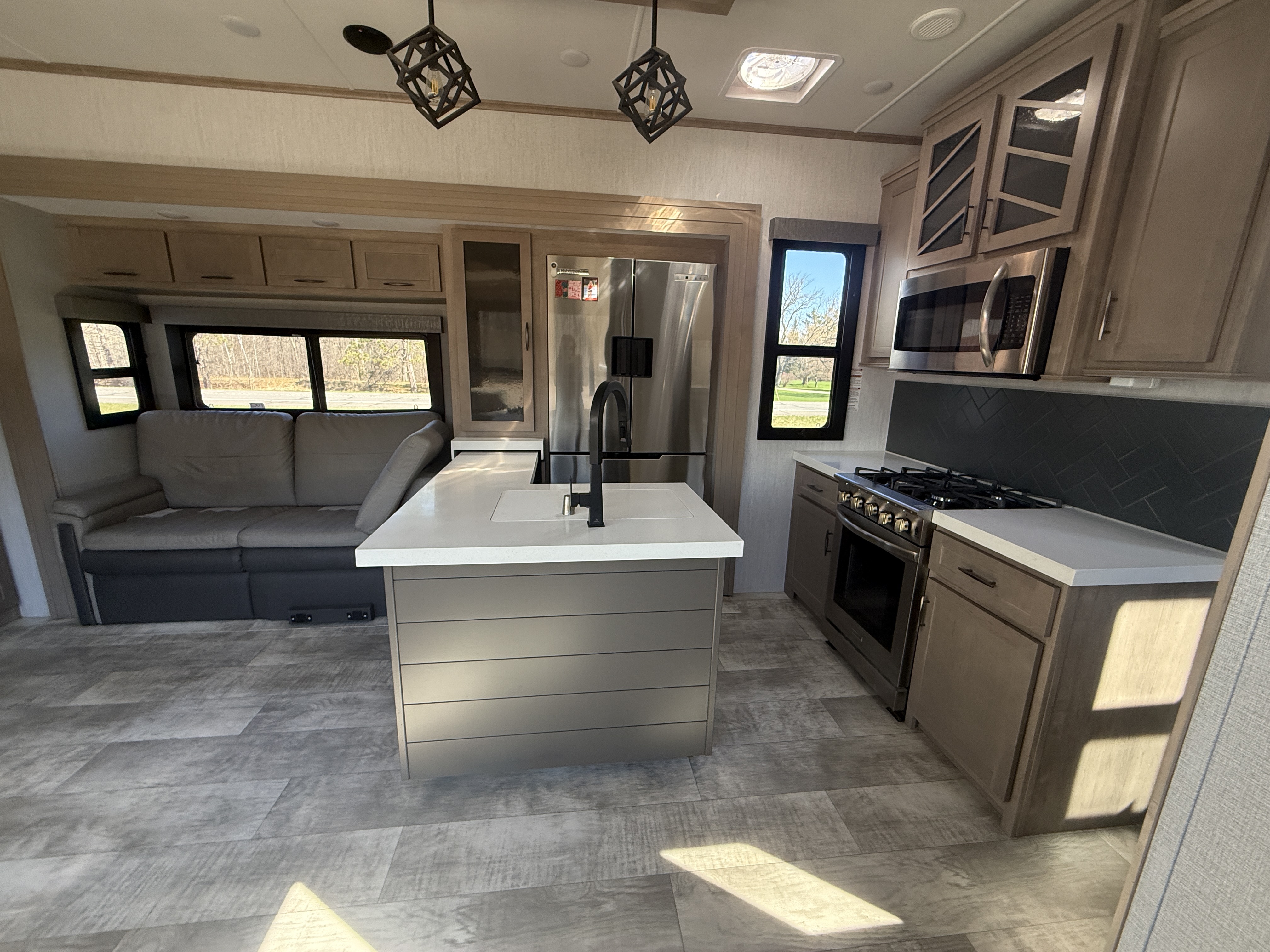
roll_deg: -1.3
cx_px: 635
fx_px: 514
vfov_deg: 85.7
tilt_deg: -11.9
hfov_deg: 102.1
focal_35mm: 14
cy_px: 476
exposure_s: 1/99
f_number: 2.2
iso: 200
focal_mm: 2.22
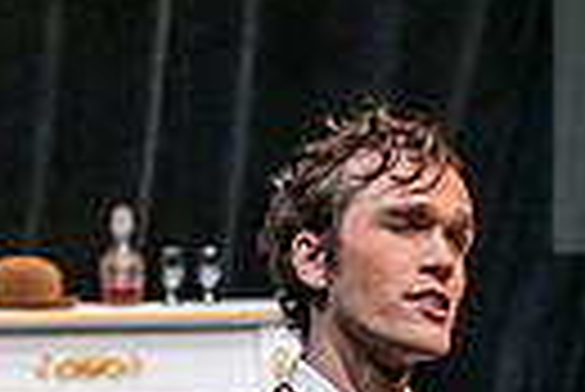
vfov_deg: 5.6
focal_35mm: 245
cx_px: 418
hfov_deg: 8.4
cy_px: 421
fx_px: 3986
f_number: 3.2
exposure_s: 1/200
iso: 3200
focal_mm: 55
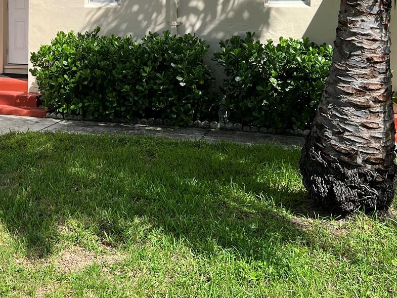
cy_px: 9
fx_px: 608
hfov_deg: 35.3
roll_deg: -0.5
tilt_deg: -0.5
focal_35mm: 53
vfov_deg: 26.3
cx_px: 98
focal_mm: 5.7
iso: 50
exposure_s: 1/4630
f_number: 1.5
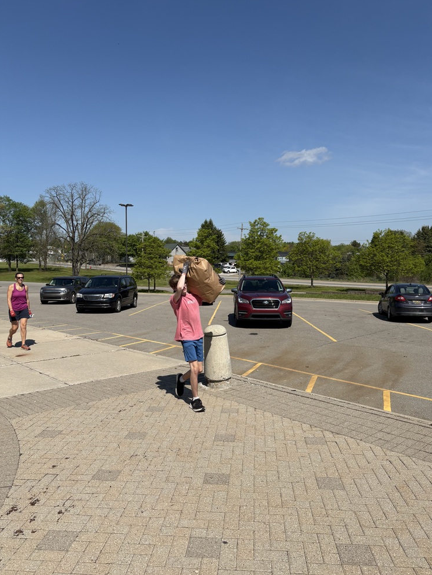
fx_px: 449
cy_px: 283
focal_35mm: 27
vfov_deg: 65.3
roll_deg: -0.9
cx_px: 222
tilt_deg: -2.1
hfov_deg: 51.4
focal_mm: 5.96
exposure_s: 1/4950
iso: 50
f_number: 1.6
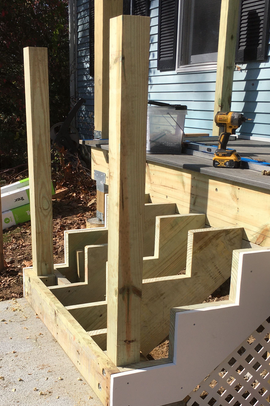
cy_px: 264
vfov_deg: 42.3
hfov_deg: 29.1
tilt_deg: -16.5
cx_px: 101
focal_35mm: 46
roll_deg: -1.2
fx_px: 518
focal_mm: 4.15
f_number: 2.2
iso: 25
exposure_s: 1/1876
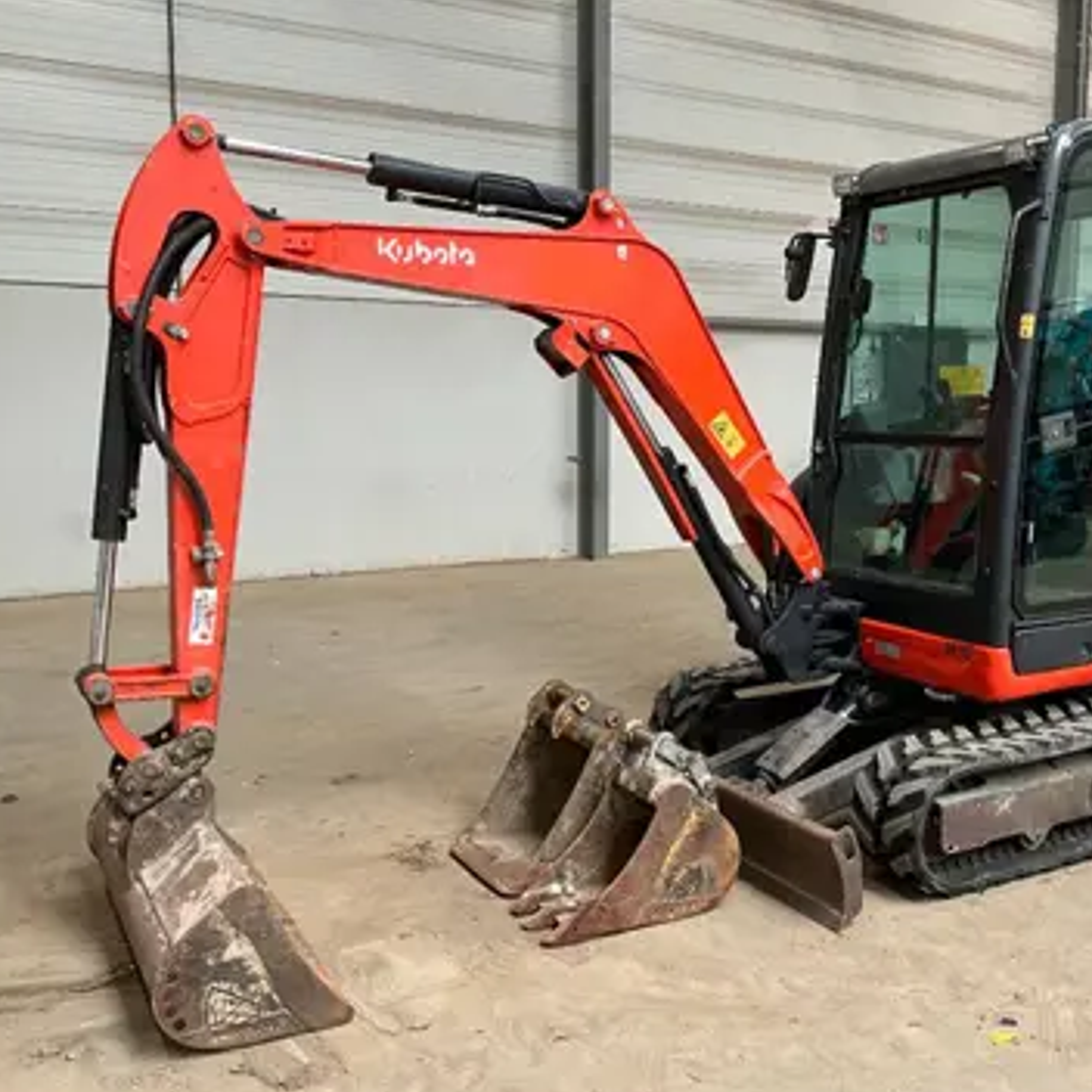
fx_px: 1249
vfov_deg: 47.2
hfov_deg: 46.9
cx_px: 664
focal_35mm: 35
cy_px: 555
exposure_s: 1/60
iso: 64
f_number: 1.8
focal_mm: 3
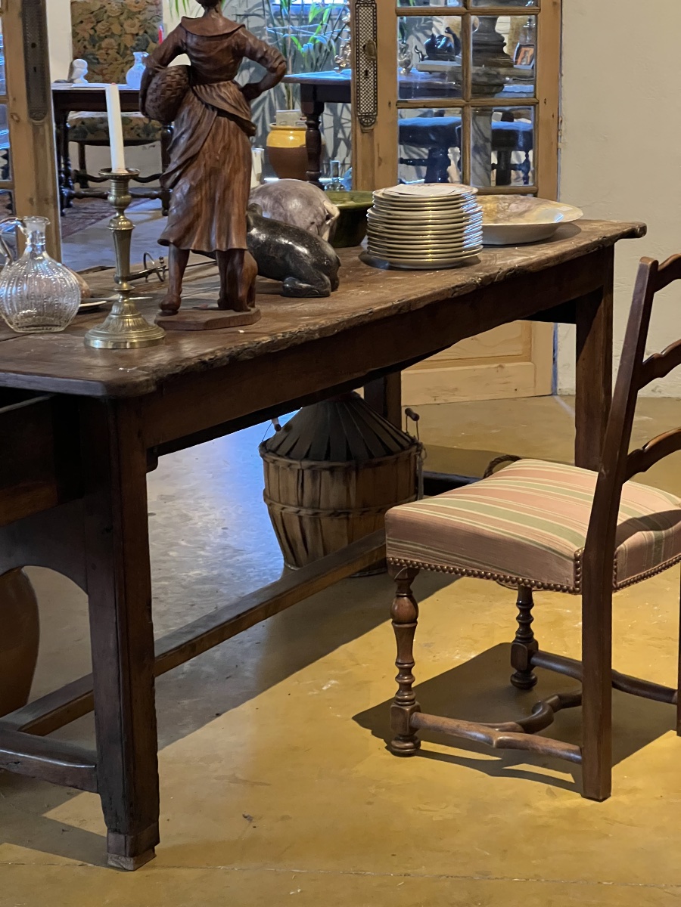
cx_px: 340
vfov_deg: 25.3
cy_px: 454
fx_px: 2020
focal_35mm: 77
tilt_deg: -12.7
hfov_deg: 19.1
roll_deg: +0.3
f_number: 2.8
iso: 1000
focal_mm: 9
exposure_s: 1/25
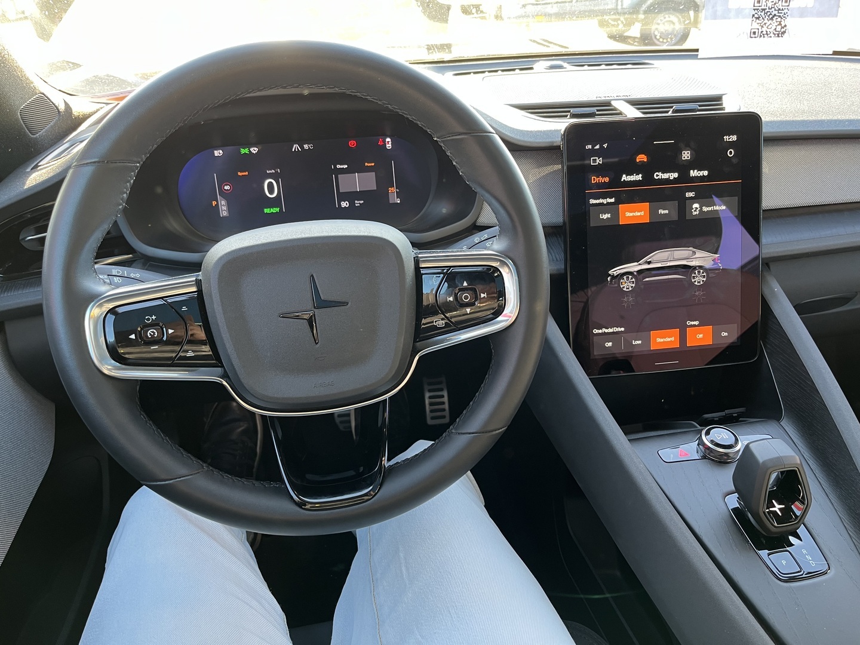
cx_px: 430
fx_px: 646
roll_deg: +3.6
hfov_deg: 67.3
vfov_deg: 53.1
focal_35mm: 26
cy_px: 322
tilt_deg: -29.9
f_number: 1.6
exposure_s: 1/50
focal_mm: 5.1
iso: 80
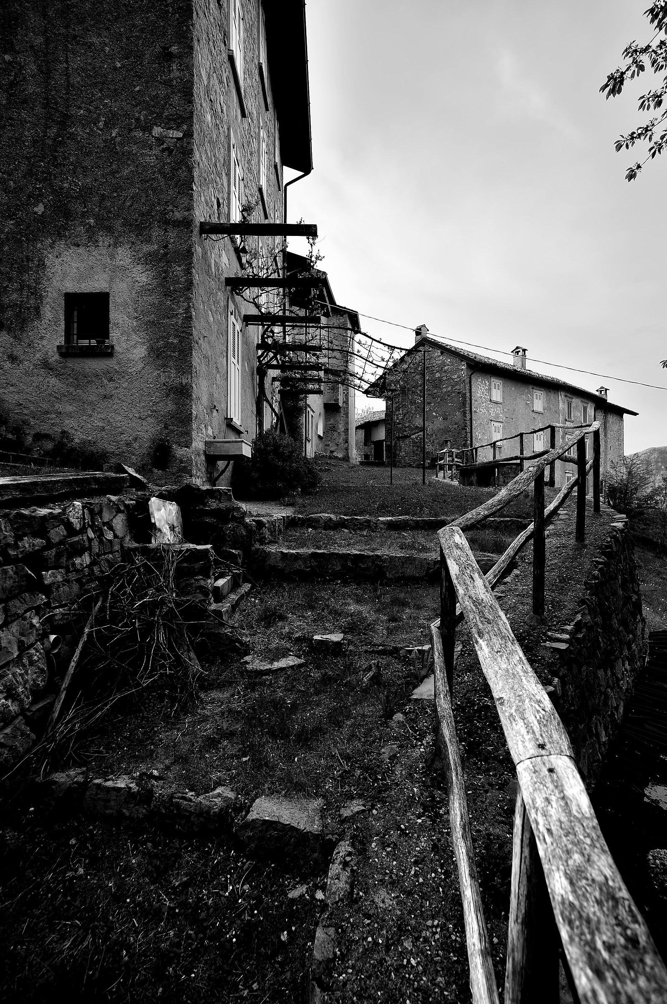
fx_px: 501
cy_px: 502
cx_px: 334
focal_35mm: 18
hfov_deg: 67.3
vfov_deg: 90.0
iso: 200
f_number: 9
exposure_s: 1/250
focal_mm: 18
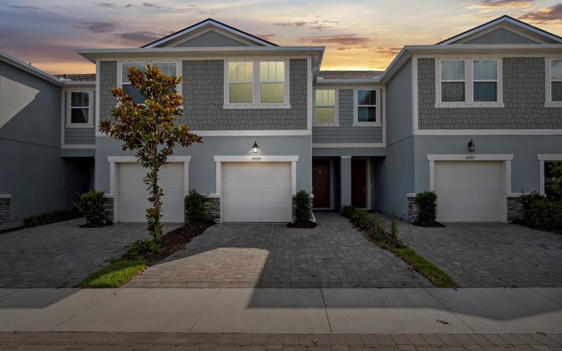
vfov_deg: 57.3
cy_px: 180
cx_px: 286
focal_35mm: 21
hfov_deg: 82.3
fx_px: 322
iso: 400
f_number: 8
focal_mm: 20
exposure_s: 1/640
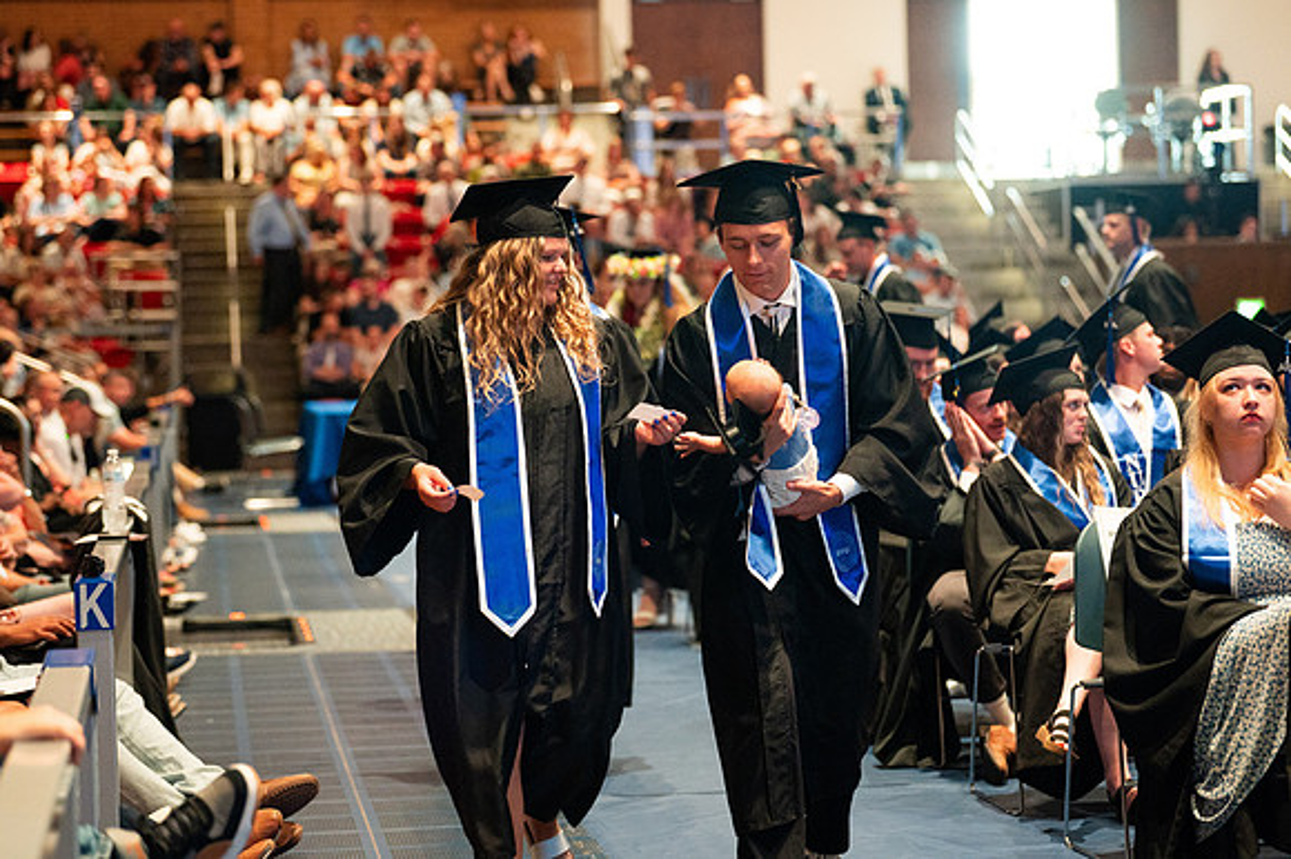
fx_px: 3381
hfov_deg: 21.6
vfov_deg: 14.5
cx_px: 657
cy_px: 409
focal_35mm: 94
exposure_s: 1/125
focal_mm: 90
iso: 3200
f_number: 2.8
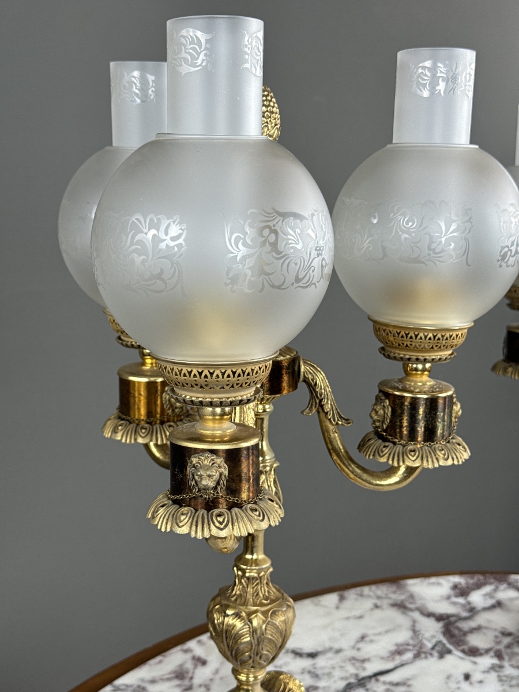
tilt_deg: -10.0
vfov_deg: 39.7
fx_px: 960
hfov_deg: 30.3
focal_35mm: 48
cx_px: 260
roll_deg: -1.8
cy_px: 346
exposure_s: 1/121
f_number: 1.78
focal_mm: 6.76
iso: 50
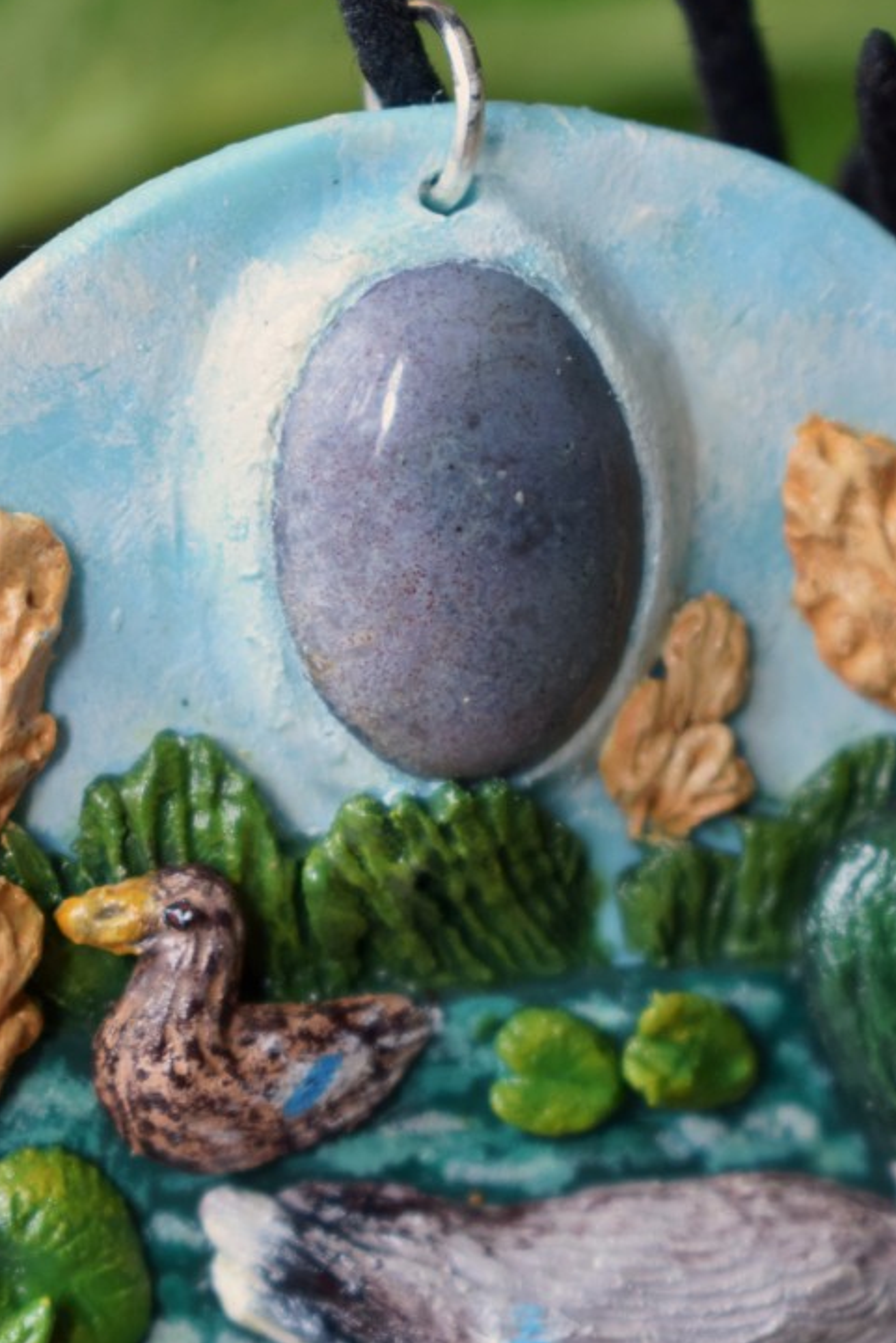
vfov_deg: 15.5
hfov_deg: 10.4
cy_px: 542
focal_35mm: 132
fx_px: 4918
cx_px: 462
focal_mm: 55
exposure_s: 1/60
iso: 450
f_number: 5.6
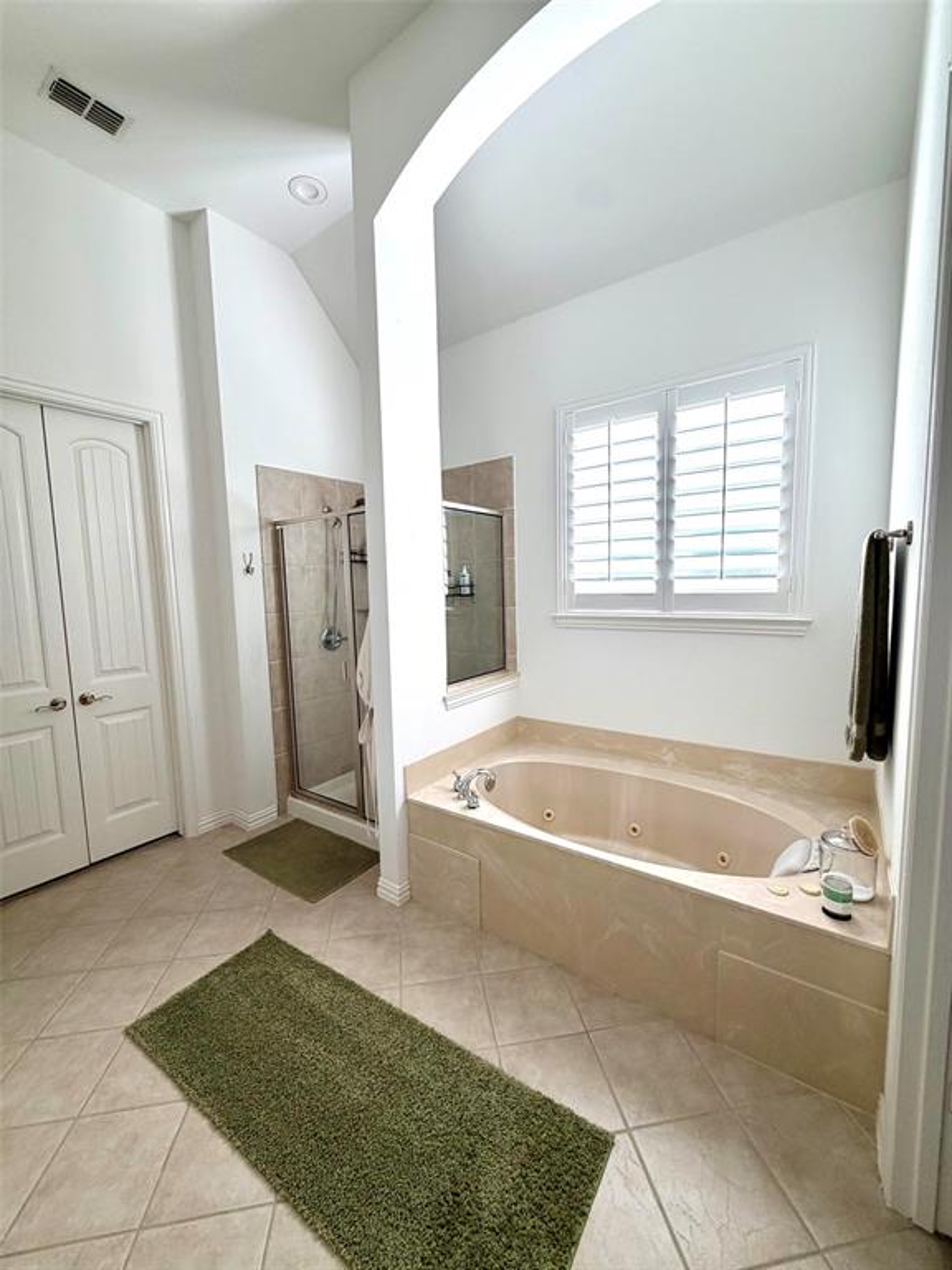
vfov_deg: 102.1
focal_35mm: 14
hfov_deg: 85.7
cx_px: 476
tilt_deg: -4.5
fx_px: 513
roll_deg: +2.1
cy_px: 635
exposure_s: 1/120
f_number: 2.2
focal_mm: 2.22
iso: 80
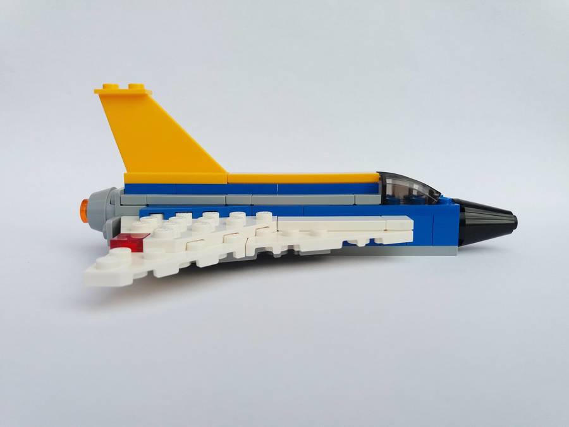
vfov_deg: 49.7
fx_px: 460
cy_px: 214
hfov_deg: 63.4
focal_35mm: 28
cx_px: 284
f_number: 1.9
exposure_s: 1/1561
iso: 64
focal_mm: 3.7
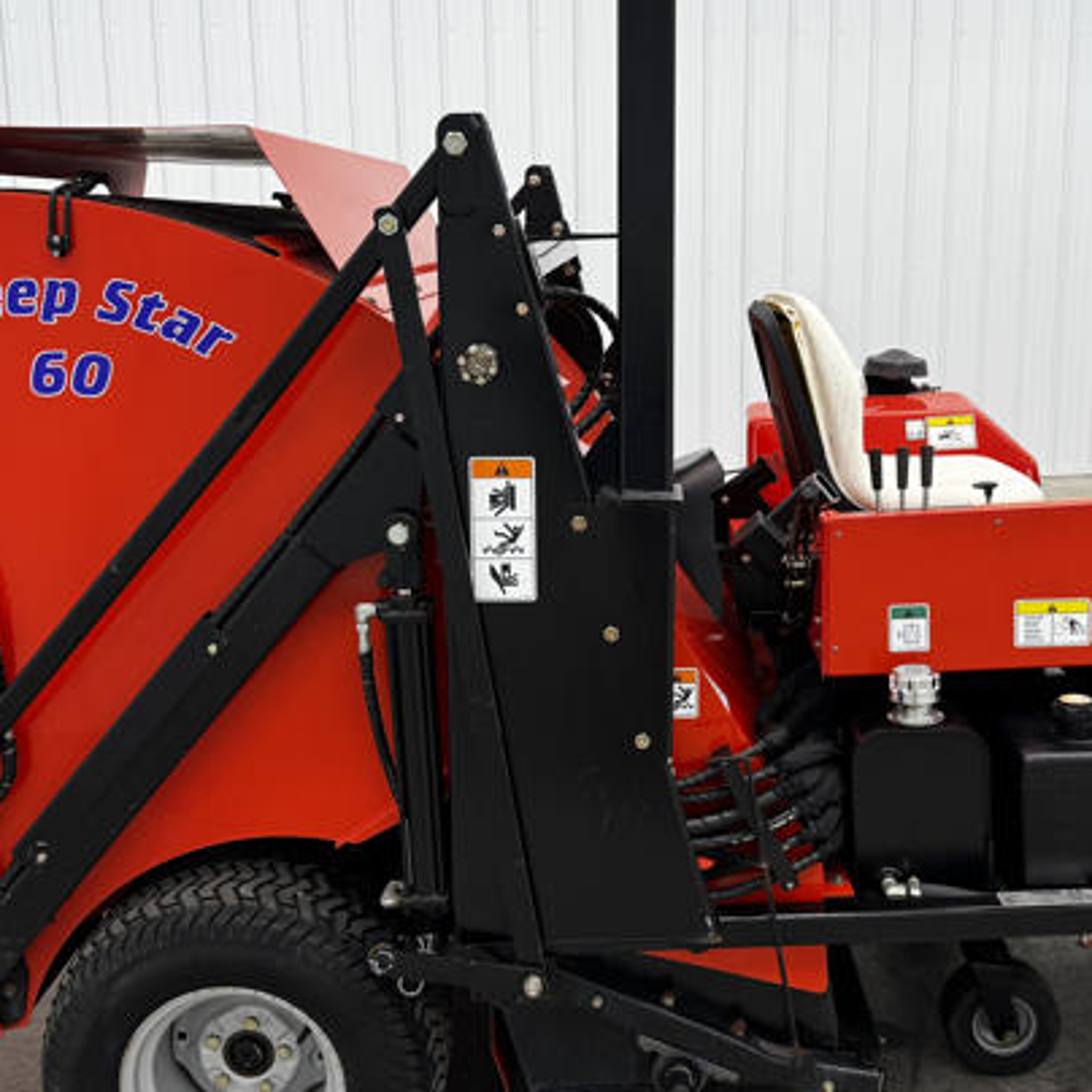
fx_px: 1499
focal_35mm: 42
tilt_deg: -12.9
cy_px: 527
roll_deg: +0.2
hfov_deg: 40.0
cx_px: 600
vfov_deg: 40.0
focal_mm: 6.76
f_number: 1.78
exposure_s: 1/120
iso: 80
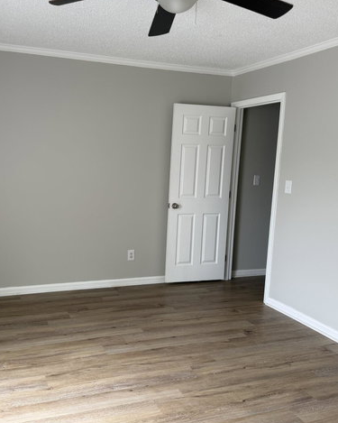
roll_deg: -2.0
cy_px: 211
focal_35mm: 32
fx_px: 400
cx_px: 127
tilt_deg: -7.3
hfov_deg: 45.4
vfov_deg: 55.7
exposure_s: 1/121
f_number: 1.78
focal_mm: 6.76
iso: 100
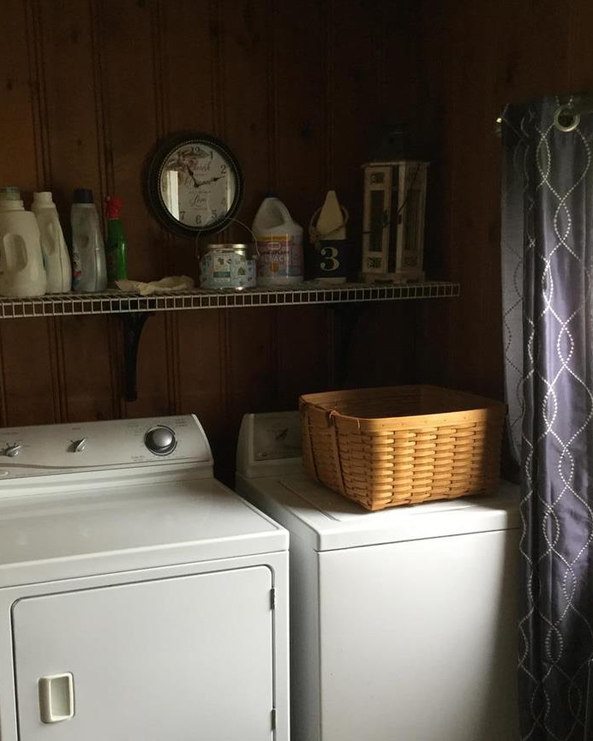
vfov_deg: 43.7
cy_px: 433
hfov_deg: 35.6
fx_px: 921
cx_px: 247
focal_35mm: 42
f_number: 2.4
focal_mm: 3.3
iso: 64
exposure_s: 1/30
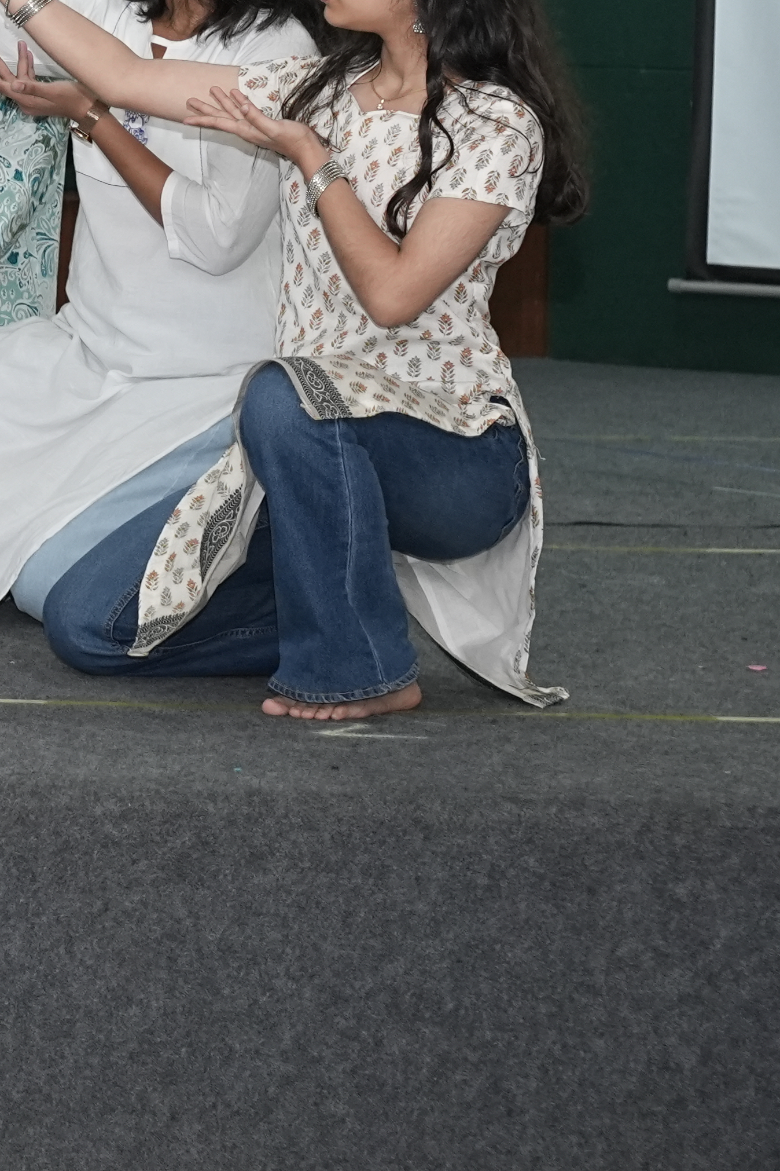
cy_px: 17
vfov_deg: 12.8
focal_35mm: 158
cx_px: -1176
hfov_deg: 7.9
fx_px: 5148
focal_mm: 45.7
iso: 1600
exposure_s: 1/200
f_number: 4.5
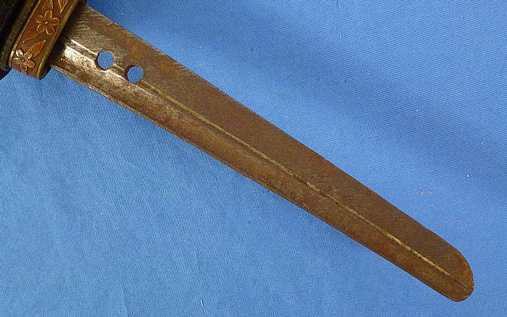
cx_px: 254
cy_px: 130
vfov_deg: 26.8
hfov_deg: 41.8
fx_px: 663
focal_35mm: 48
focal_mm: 8
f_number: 4
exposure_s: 1/80
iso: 400
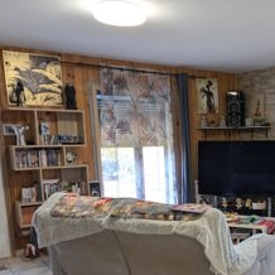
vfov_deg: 41.9
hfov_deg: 39.4
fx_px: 351
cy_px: 196
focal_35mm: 39
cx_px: 254
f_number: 1.95
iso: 52
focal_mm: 2.23
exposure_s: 1/39.9
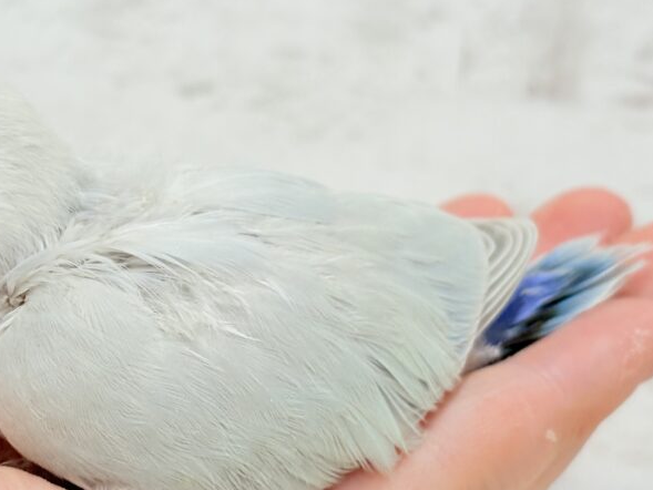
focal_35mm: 106
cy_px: 226
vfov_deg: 14.0
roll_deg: -3.3
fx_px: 2000
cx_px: 208
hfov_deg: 18.5
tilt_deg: -5.4
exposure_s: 1/50
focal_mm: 5.96
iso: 32
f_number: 1.6
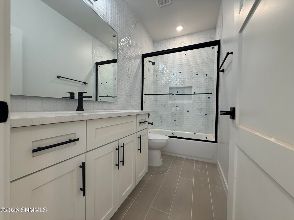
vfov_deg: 85.7
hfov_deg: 102.1
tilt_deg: -2.0
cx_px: 147
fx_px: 119
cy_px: 110
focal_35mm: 14
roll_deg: -1.6
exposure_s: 1/120
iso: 160
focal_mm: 2.22
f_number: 2.2
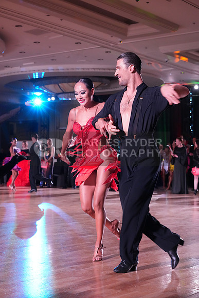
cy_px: 149
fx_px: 505
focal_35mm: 61
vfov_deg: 32.9
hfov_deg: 22.3
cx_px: 100
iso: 6400
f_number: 5
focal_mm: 61
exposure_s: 1/320
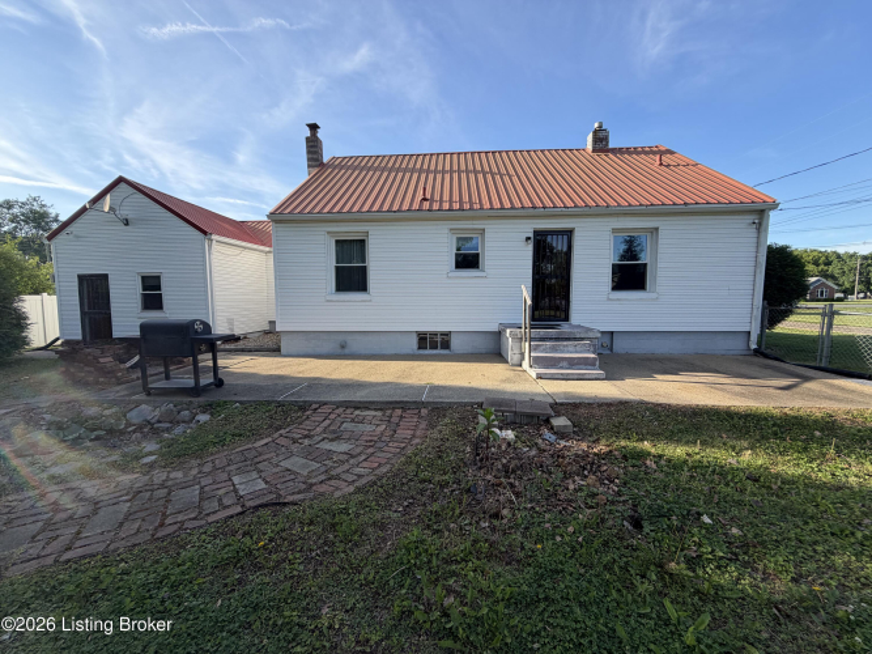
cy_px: 327
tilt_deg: -3.5
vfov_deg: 85.7
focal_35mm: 14
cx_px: 436
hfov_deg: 102.1
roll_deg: +1.2
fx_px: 353
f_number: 2.2
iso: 40
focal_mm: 2.22
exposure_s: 1/585
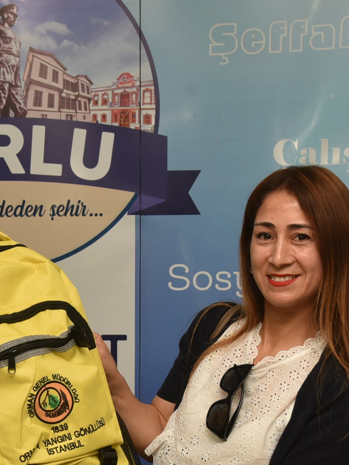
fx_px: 981
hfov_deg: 20.0
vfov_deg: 26.3
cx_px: 71
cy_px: 347
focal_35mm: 73
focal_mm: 32
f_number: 7.1
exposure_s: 1/60
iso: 800
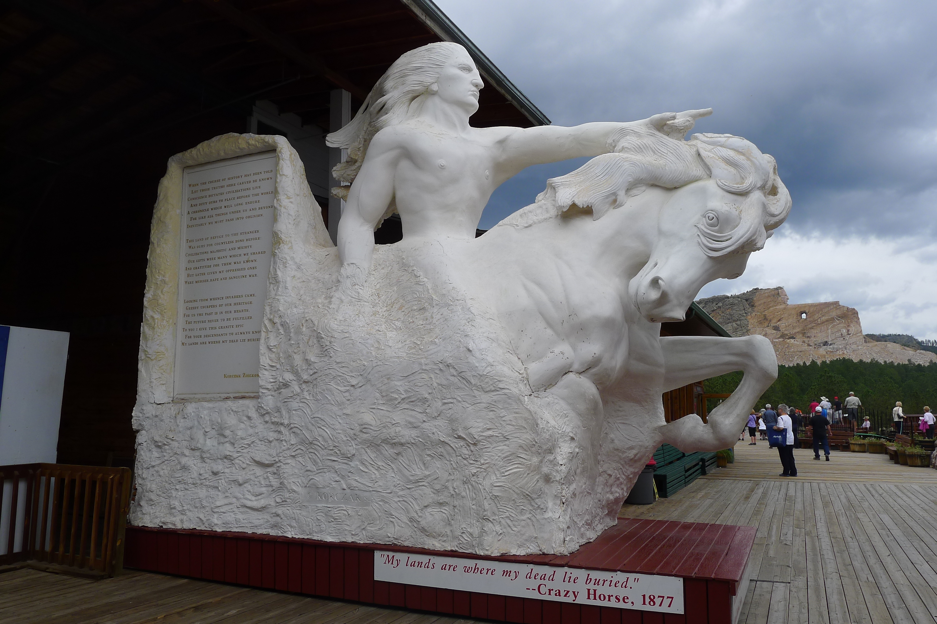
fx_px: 728
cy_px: 312
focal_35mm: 28
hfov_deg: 65.5
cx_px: 468
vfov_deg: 46.4
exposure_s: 1/640
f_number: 4
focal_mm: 6
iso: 80
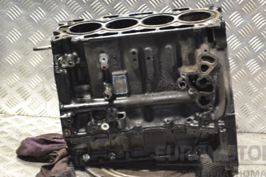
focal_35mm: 94
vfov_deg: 14.6
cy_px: 86
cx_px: 146
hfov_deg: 21.8
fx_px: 692
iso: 800
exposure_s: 1/30
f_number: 5.6
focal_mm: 55
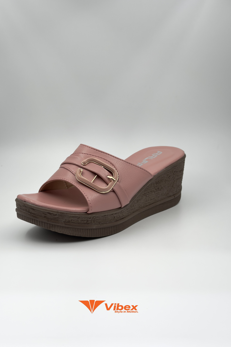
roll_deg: +0.5
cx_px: 104
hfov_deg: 27.0
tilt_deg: -15.2
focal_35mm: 50
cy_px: 173
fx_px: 481
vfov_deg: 39.6
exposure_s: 1/1330
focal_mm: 6.76
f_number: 1.78
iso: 64
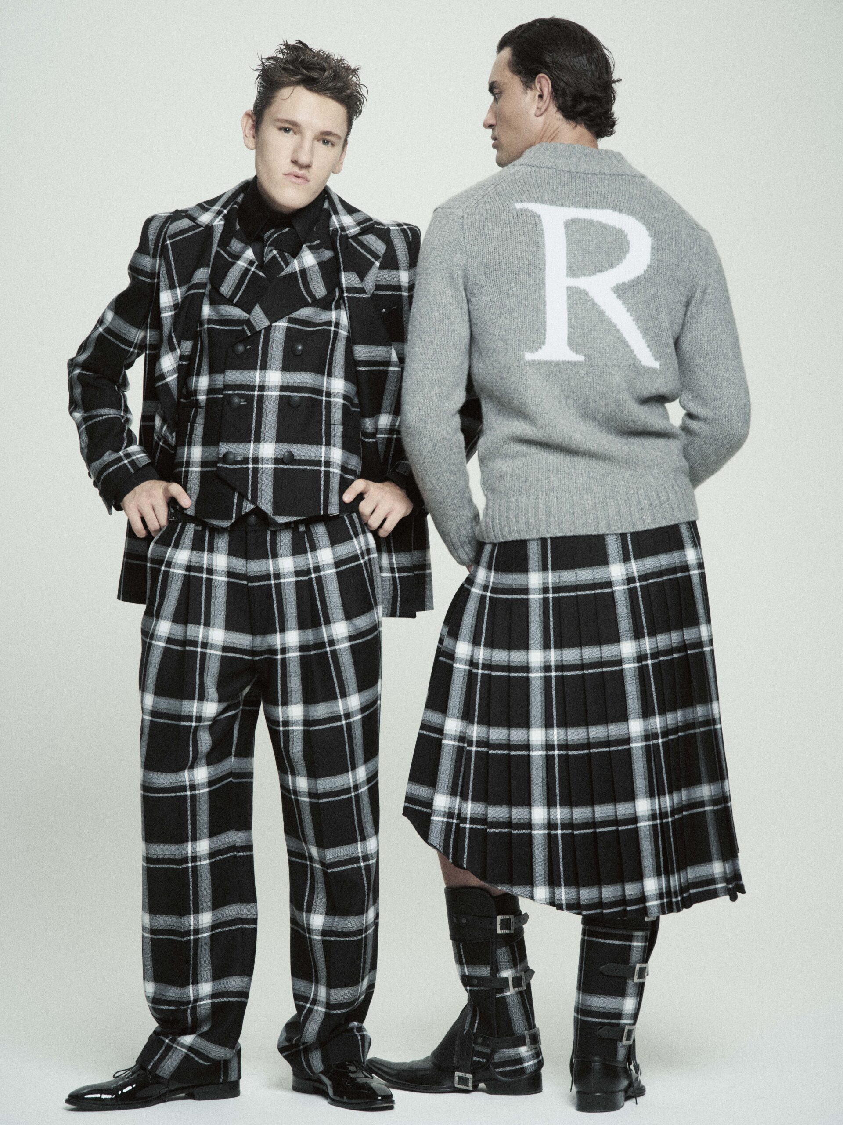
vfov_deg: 24.7
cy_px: 562
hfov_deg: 18.7
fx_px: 2565
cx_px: 422
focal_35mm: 79
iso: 200
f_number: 8
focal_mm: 100
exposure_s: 1/125
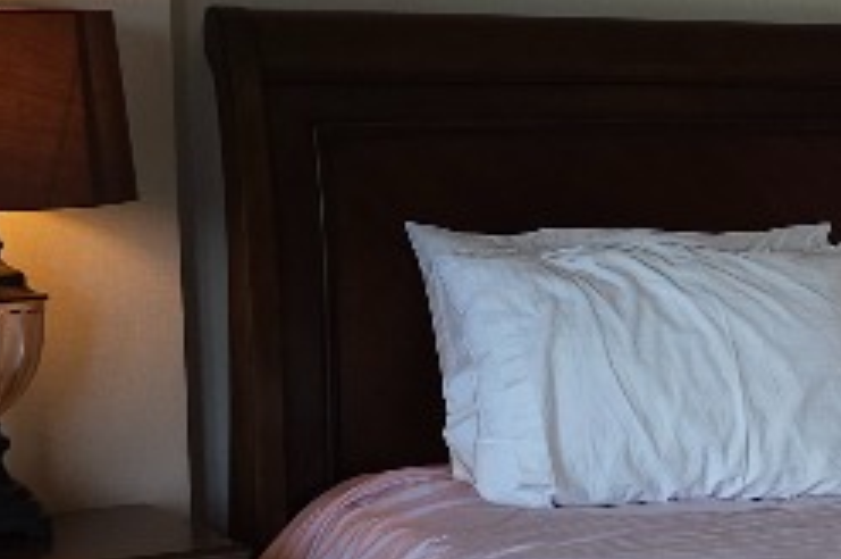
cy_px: 283
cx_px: 1467
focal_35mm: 97
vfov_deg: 14.1
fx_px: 2263
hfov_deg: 17.5
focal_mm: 6.3
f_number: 1.7
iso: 20
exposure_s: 1/60
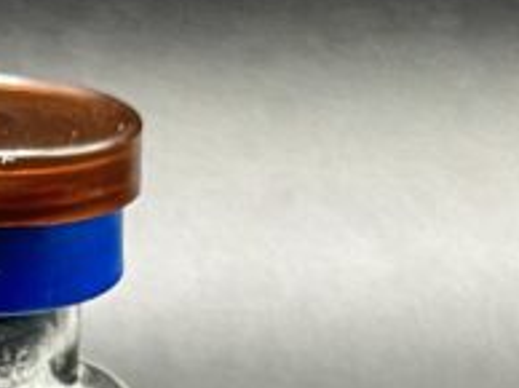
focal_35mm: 198
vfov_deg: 7.4
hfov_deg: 9.9
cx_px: -56
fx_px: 2965
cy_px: 506
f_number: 1.78
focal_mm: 6.86
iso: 125
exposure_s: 1/86
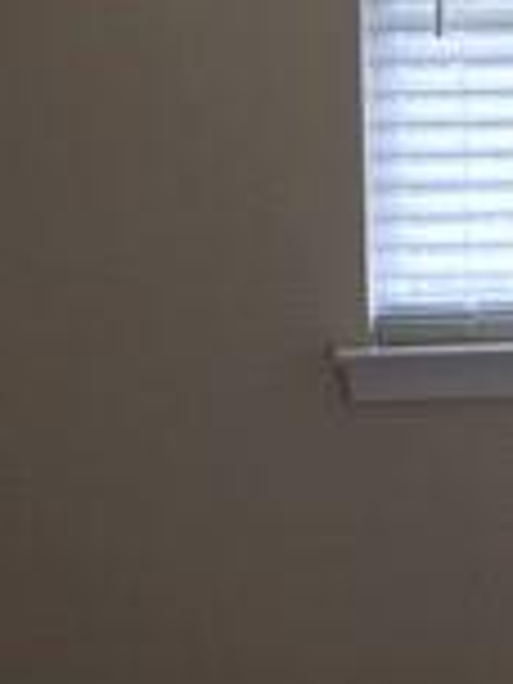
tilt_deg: -13.2
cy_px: 428
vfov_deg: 16.1
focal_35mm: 122
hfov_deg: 12.1
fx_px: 2411
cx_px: 284
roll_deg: +2.0
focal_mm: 4.15
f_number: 2.2
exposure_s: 1/40
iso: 32
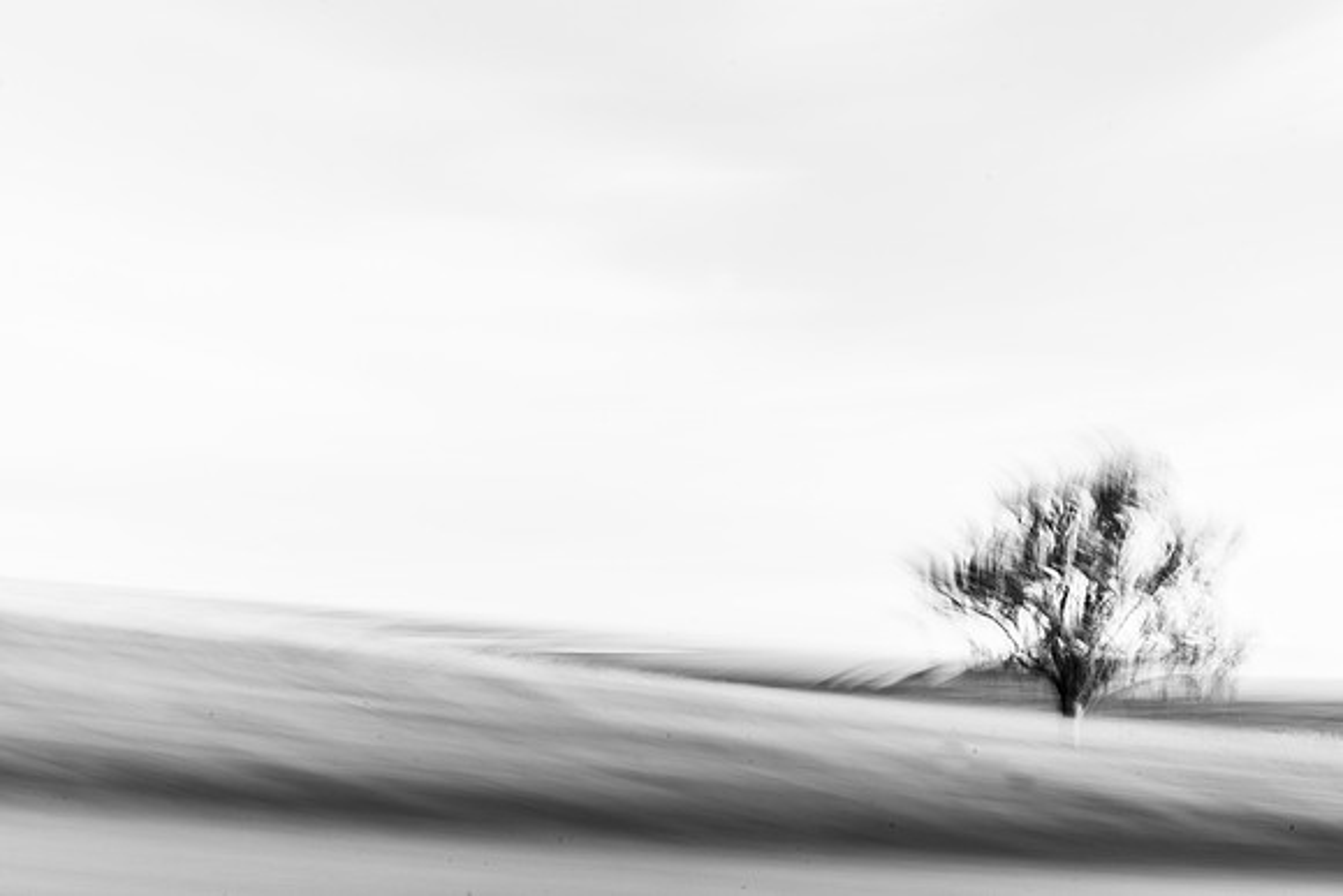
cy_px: 448
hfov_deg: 65.5
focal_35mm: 28
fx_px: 1045
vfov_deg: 46.4
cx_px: 672
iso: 100
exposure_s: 1/3
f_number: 22
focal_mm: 28
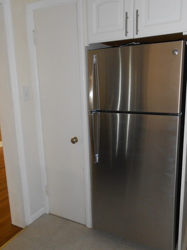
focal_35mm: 30
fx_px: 216
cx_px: 94
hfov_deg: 46.8
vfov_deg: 60.0
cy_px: 125
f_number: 3.8
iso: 200
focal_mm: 5.3
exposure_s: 1/25
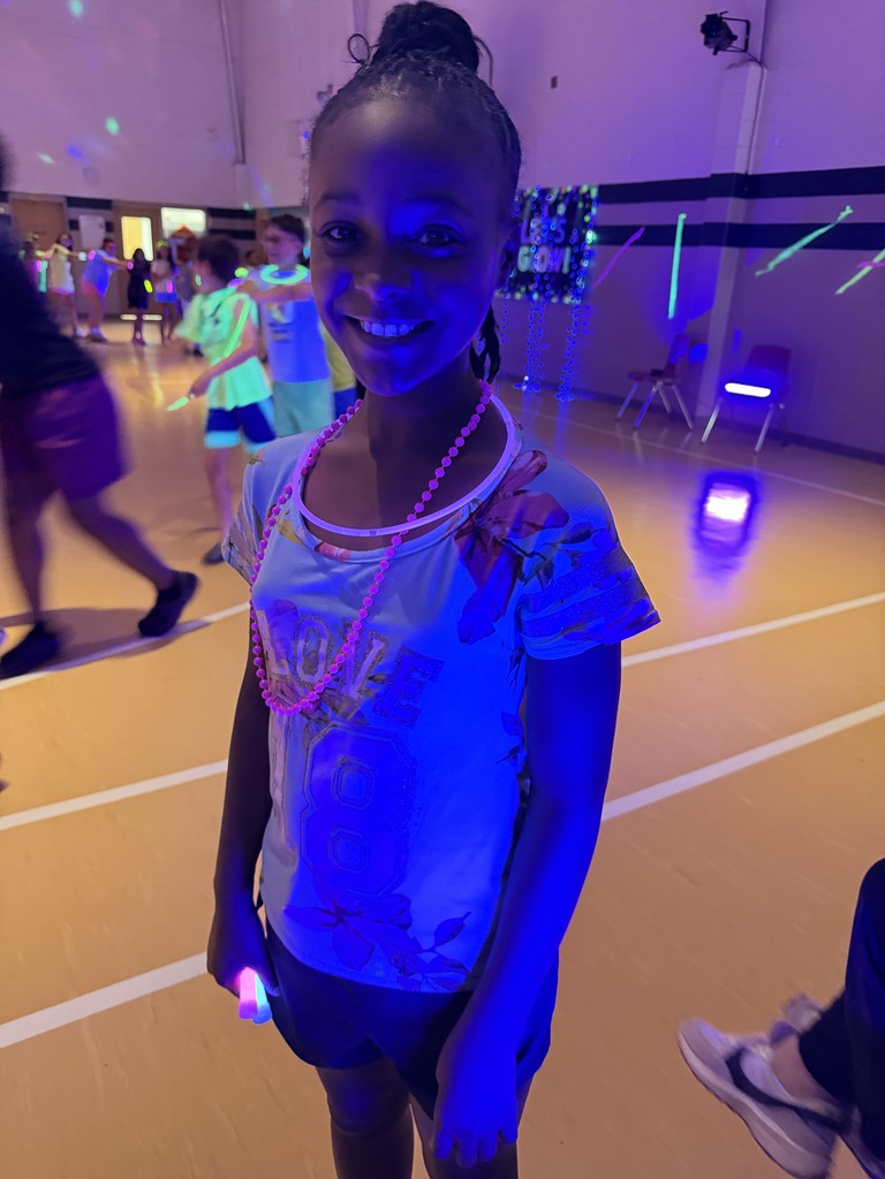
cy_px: 590
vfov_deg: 71.6
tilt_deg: -21.1
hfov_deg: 56.8
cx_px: 442
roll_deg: -3.1
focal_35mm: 24
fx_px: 818
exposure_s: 1/24
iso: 1600
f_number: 1.78
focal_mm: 6.76
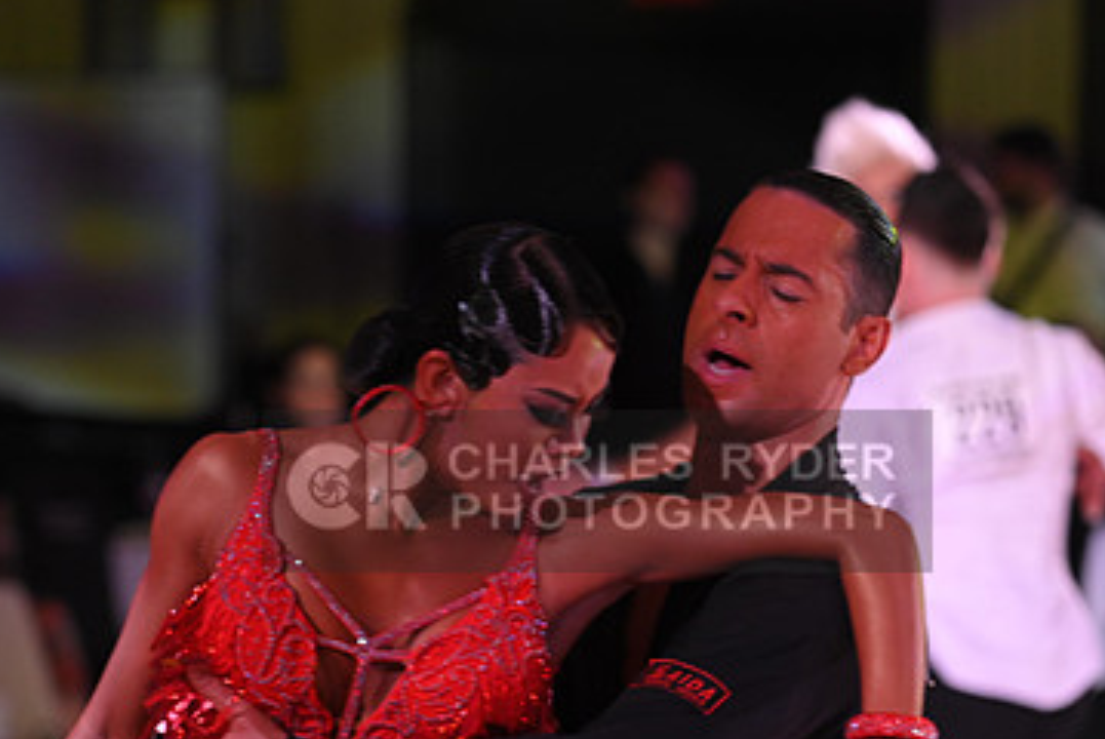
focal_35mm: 218
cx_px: 597
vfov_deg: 6.3
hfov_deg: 9.4
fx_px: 6697
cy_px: 491
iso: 1600
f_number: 4.5
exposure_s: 1/200
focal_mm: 135
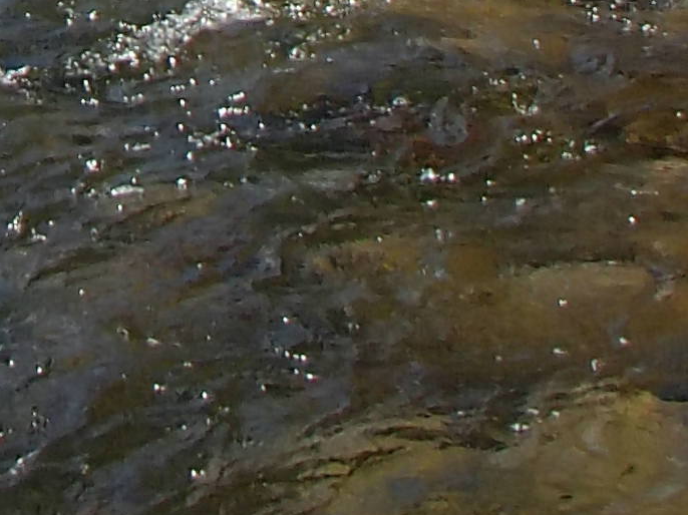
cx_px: -434
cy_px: -820
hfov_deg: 11.5
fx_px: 3219
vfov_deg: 8.2
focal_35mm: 162
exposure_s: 1/640
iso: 100
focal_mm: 5
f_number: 3.9
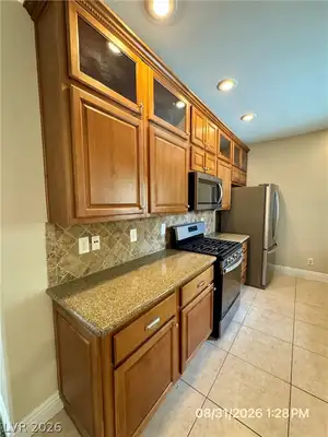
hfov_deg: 85.7
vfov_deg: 102.1
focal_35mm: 14
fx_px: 177
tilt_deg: -4.2
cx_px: 164
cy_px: 218
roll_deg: -0.6
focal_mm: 2.22
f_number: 2.2
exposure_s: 1/60
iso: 400
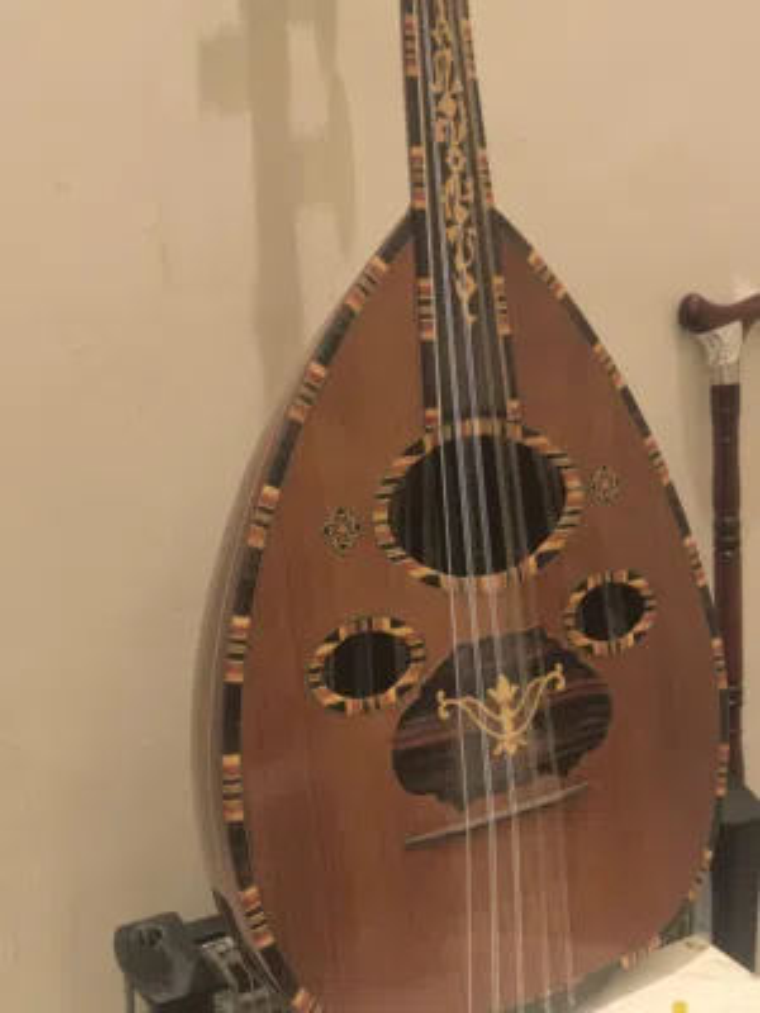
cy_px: 506
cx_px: 380
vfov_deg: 44.8
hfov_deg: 34.3
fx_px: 1229
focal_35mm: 42
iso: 250
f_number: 2
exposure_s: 1/50
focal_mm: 6.98
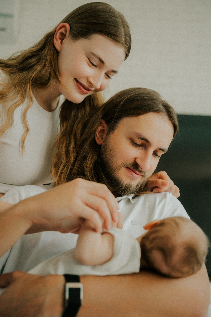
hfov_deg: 26.5
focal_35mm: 51
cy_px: 158
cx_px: 106
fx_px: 448
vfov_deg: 38.9
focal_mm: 51
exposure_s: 1/125
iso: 320
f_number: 2.8
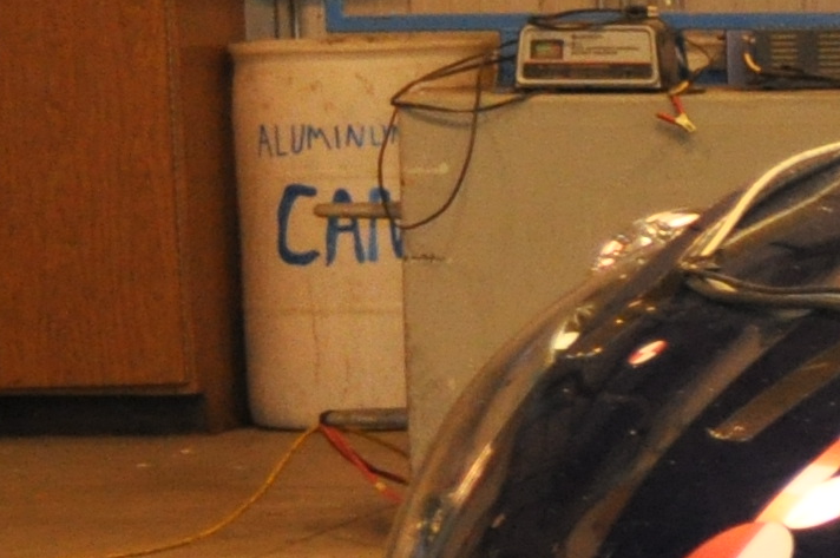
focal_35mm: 253
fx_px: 5897
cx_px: 2275
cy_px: 527
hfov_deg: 7.4
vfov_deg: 5.4
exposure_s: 1/60
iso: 800
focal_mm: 28
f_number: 4.5
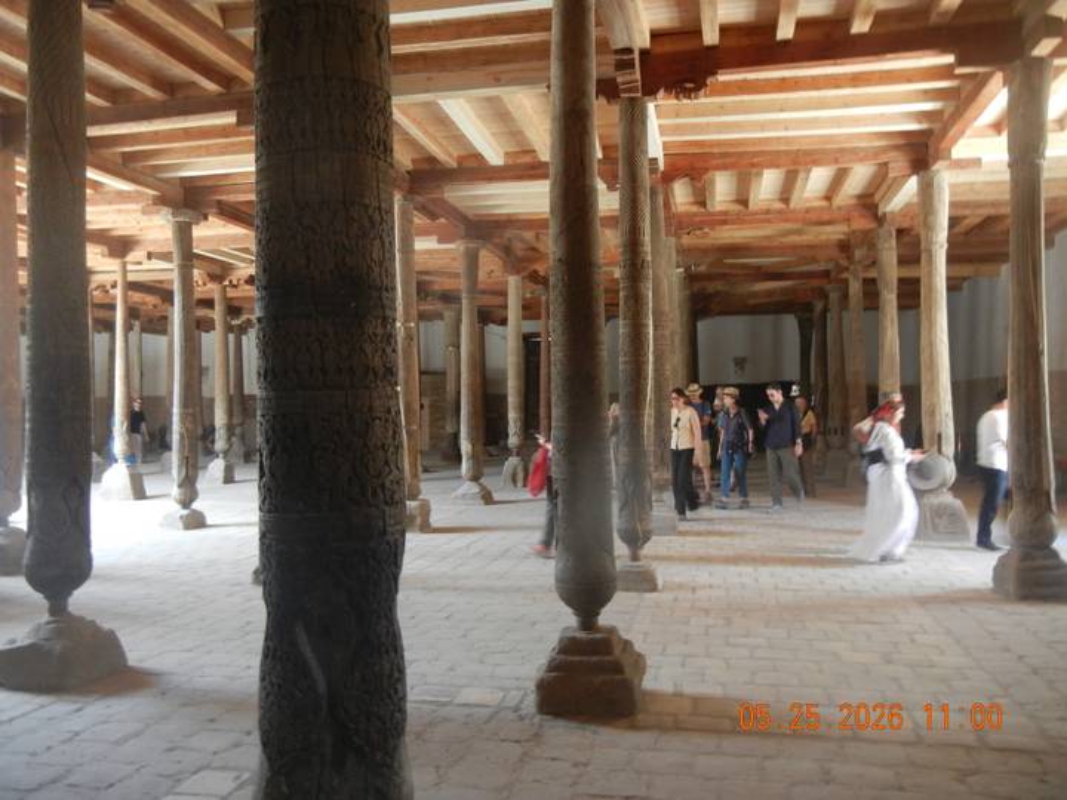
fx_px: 925
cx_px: 534
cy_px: 400
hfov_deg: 60.0
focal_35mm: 30
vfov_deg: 46.8
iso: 400
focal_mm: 5.4
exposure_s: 1/13
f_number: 3.5
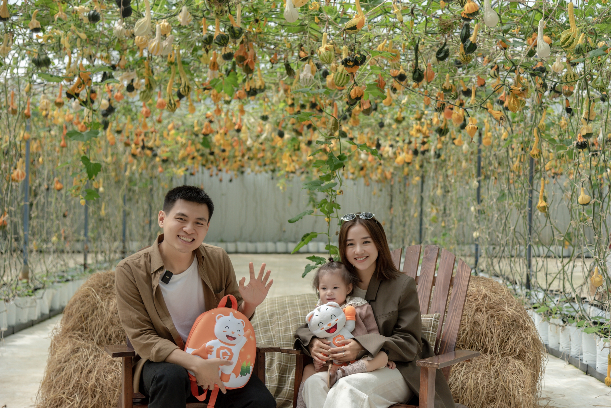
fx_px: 849
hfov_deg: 39.6
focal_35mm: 50
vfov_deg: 27.0
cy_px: 204
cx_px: 306
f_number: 4.5
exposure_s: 1/2000
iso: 400
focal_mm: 50
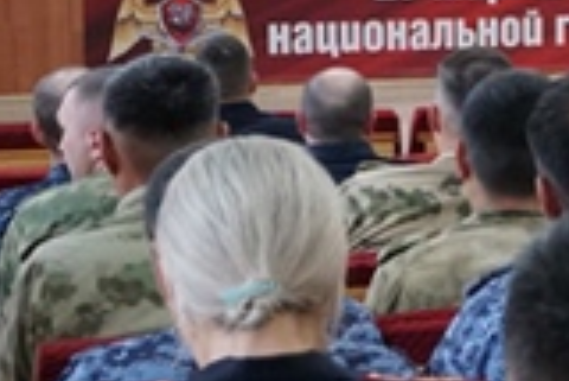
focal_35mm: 175
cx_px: 1078
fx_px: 2774
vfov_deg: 7.8
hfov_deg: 10.8
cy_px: 18
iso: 1600
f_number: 4
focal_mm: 25
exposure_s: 1/160
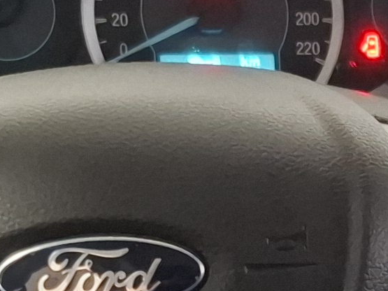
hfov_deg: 11.2
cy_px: 551
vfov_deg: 8.4
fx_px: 1894
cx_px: 615
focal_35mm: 169
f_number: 1.8
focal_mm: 5.54
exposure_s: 1/20
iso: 1000
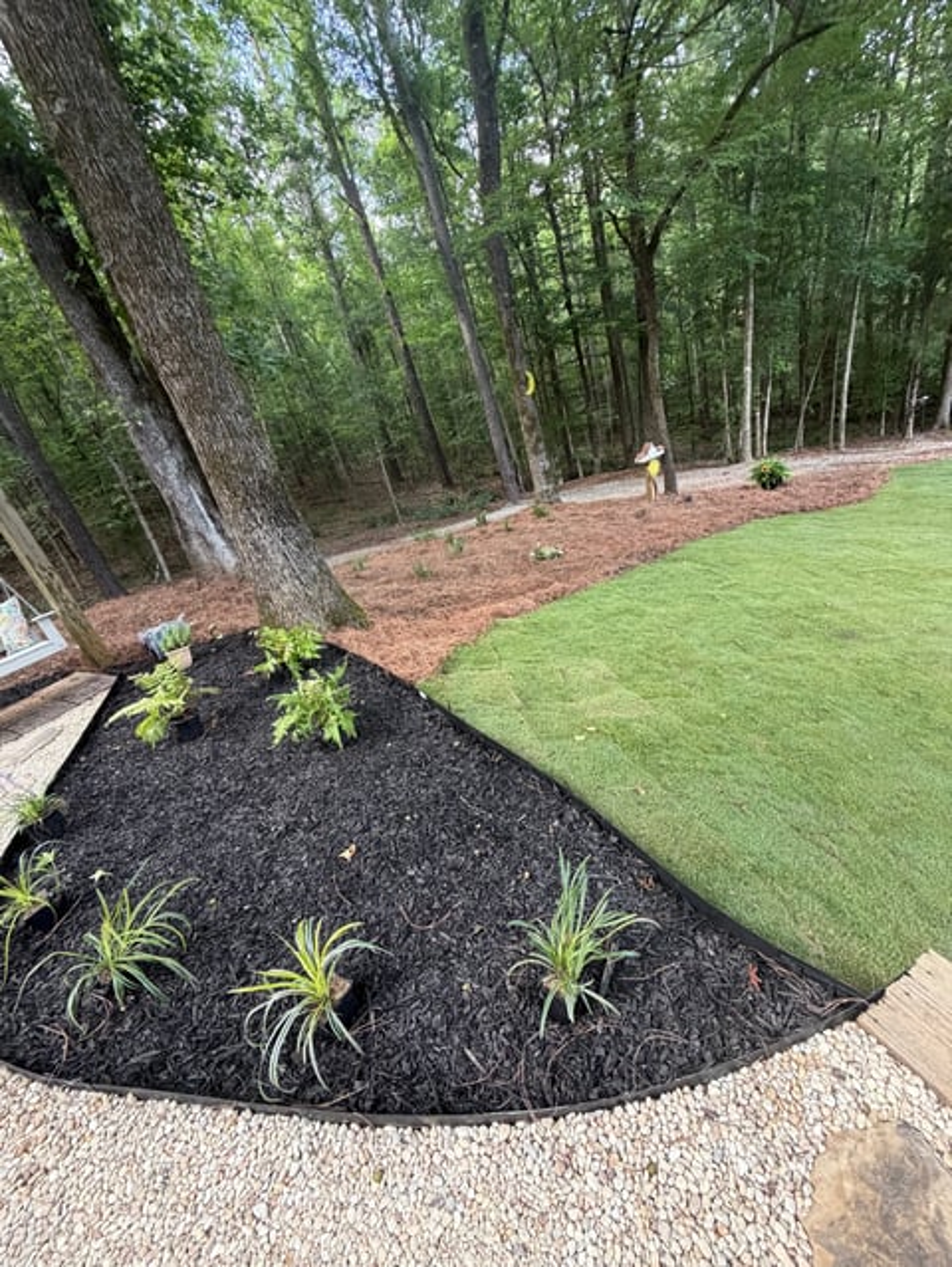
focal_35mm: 14
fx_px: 513
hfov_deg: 85.7
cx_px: 476
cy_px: 634
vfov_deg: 102.0
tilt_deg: -24.2
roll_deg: +17.5
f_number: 2.2
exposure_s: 1/121
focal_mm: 2.22
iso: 320
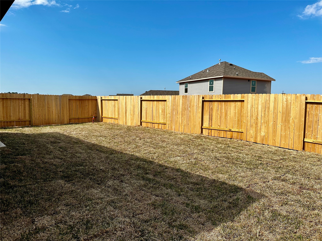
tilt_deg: -3.8
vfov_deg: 56.8
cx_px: 161
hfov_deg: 71.6
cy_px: 120
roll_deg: -0.1
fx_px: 223
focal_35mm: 24
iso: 80
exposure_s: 1/5525
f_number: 1.78
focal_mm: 6.86
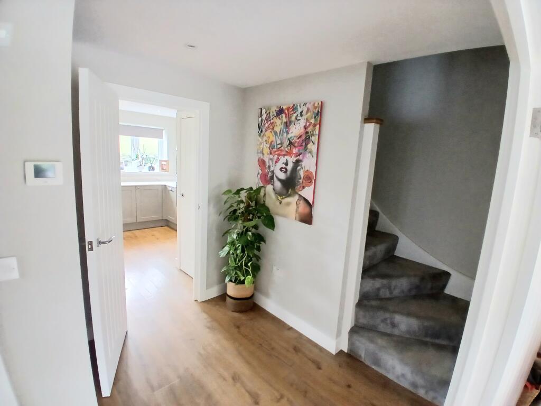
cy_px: 203
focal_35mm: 17
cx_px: 270
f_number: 2.2
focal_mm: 1.4
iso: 125
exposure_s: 1/33.3
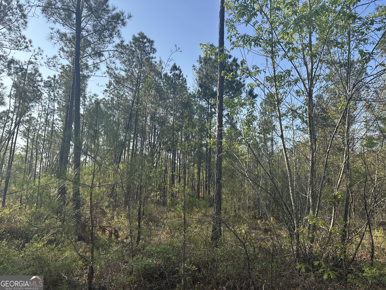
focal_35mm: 24
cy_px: 145
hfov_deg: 71.6
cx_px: 193
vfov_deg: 56.8
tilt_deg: +8.9
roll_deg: -2.7
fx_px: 268
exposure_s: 1/2070
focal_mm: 6.86
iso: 80
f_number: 1.78
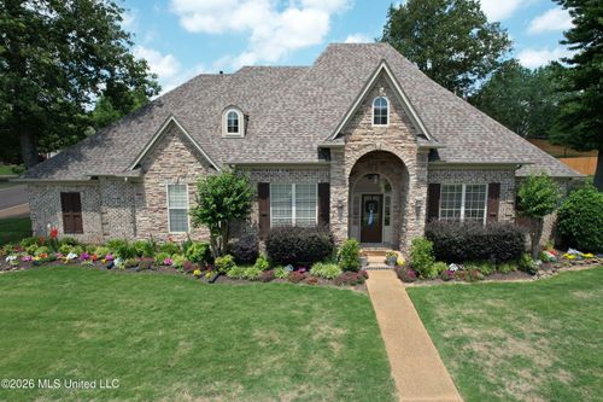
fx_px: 368
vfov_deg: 57.2
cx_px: 302
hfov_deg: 78.6
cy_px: 201
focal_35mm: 22
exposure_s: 1/1250
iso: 100
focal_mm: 8.38
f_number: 2.8
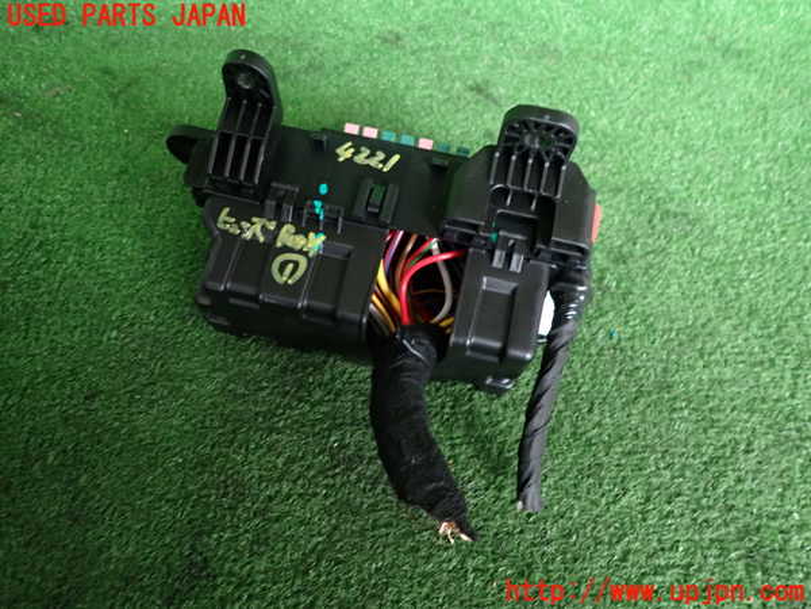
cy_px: 304
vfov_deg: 54.9
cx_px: 406
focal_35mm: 25
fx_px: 586
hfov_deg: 69.4
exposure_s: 1/30
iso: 200
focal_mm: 4.5
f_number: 2
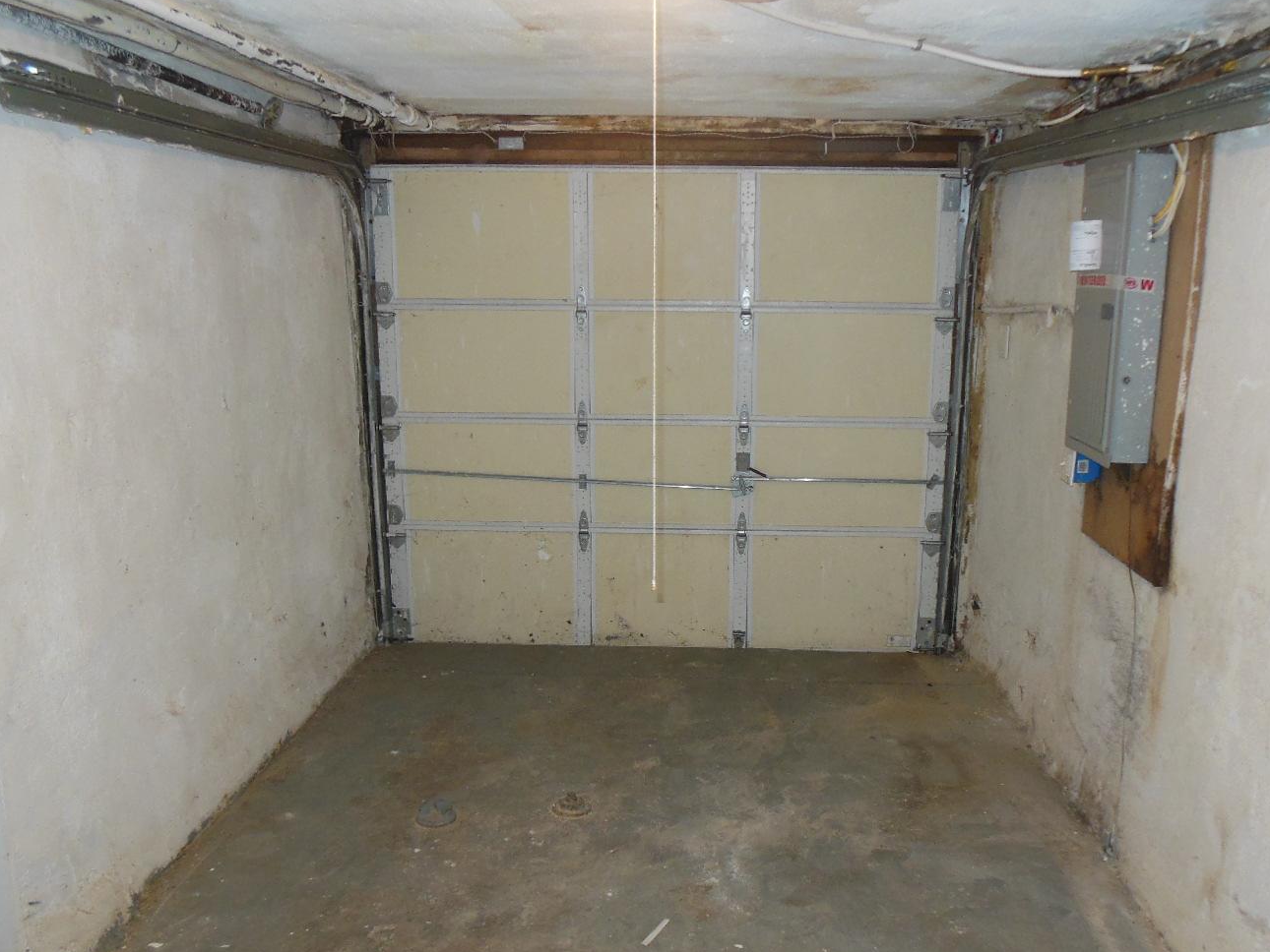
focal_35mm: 31
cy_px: 530
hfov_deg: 58.3
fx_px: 1138
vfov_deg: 45.4
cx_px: 690
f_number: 3.2
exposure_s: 1/25
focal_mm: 4.5
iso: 250
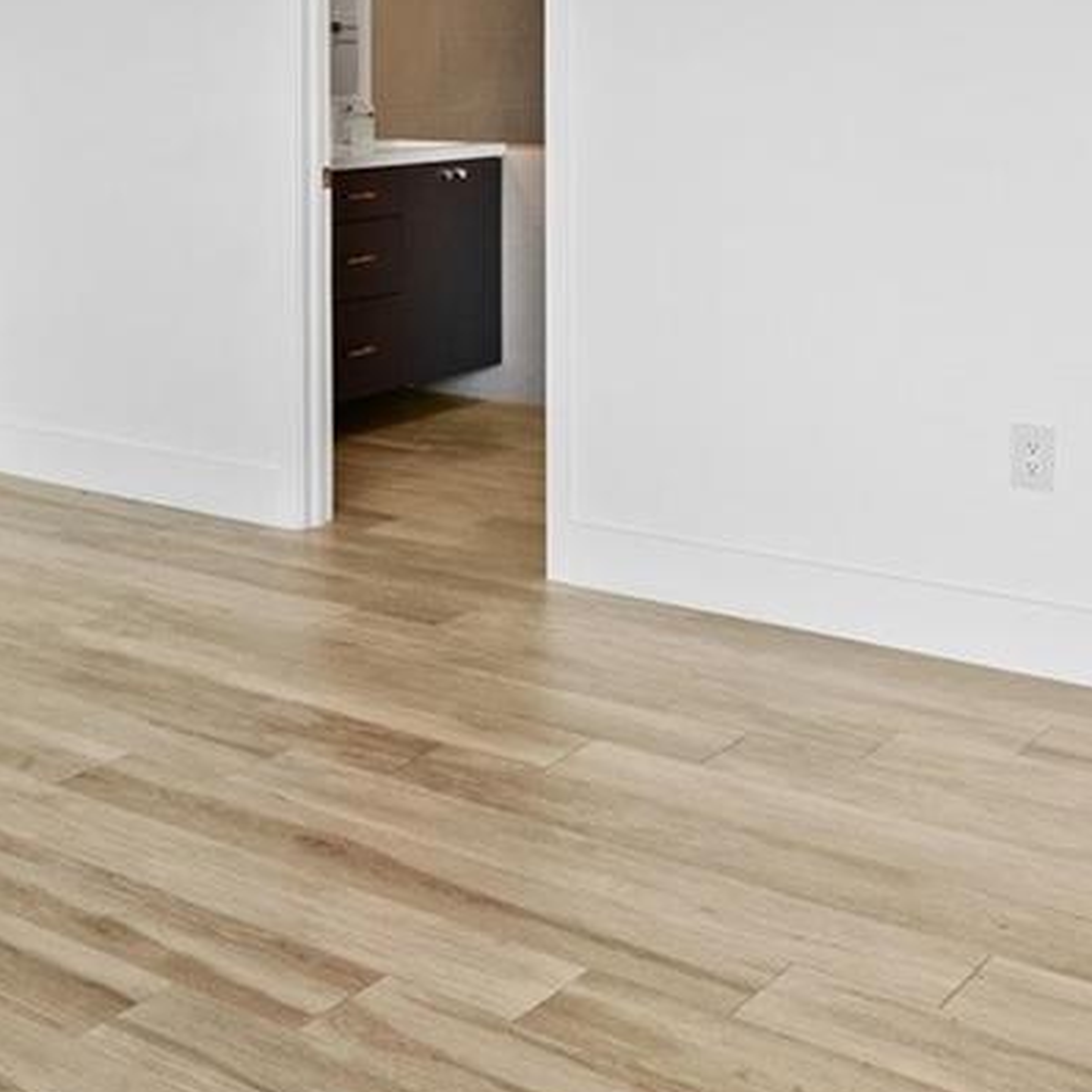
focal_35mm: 55
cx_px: 171
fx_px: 1963
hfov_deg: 30.1
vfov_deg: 30.1
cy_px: 175
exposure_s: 1/15
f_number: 8
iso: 1000
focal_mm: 16
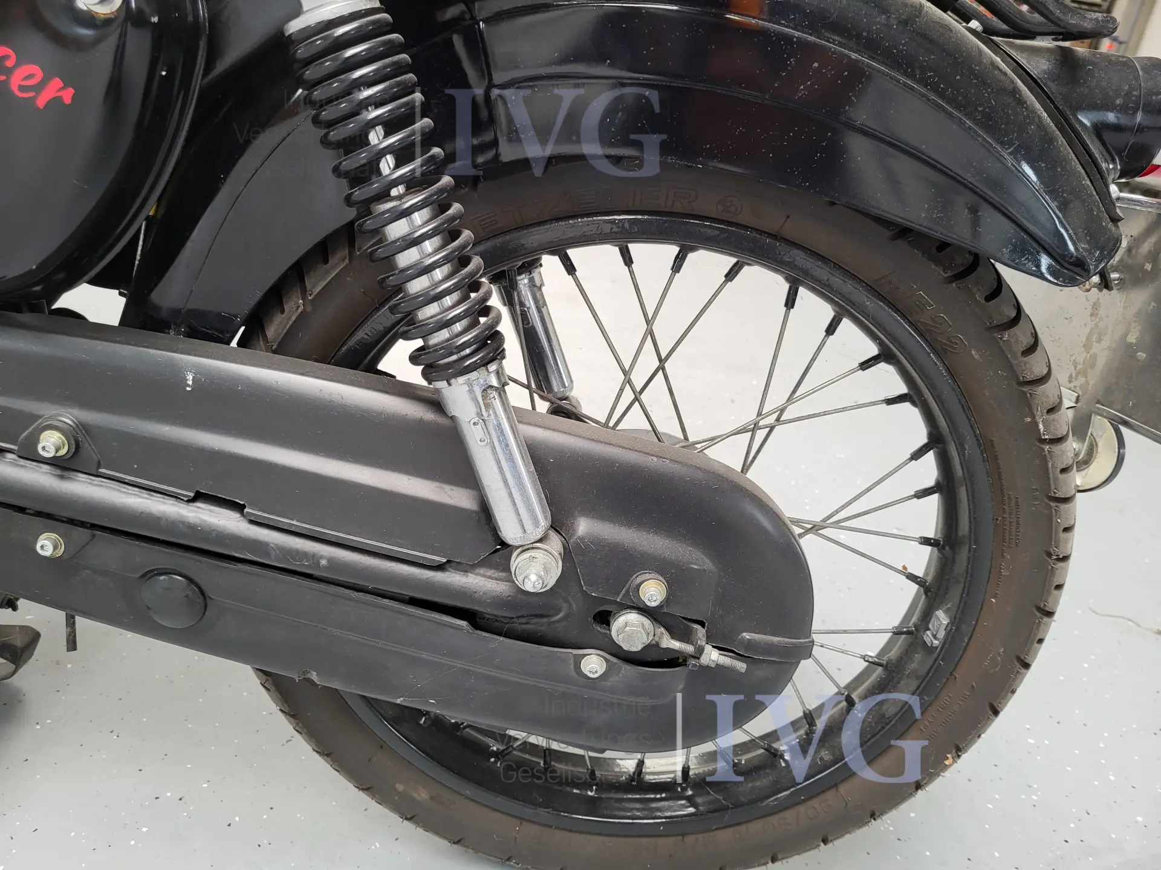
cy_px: 435
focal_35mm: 26
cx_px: 580
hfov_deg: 67.3
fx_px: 872
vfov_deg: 53.1
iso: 160
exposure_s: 1/50
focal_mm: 5.4
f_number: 1.8
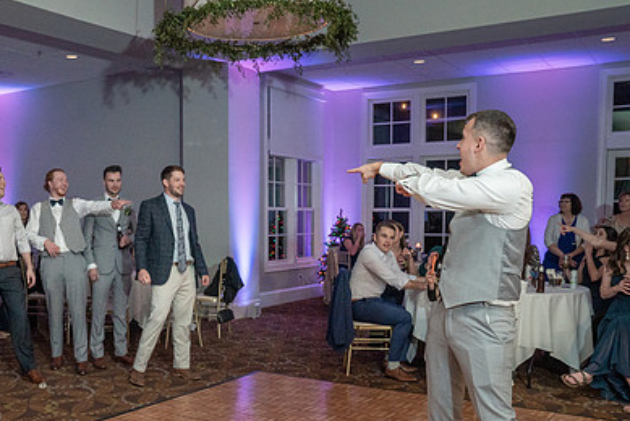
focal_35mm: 41
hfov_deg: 46.4
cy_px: 298
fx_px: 718
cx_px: 198
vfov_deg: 32.3
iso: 2000
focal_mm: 25
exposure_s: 1/250
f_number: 5.6
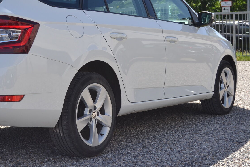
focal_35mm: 67
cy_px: 51
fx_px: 465
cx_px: 45
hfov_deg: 29.3
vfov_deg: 20.2
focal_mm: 26
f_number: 7.1
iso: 100
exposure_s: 1/200
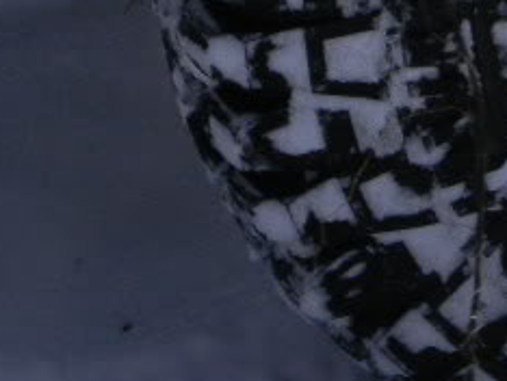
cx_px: 800
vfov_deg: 6.0
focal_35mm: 245
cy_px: -71
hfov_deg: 7.9
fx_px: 3592
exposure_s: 1/595
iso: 80
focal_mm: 10.1
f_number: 4.1
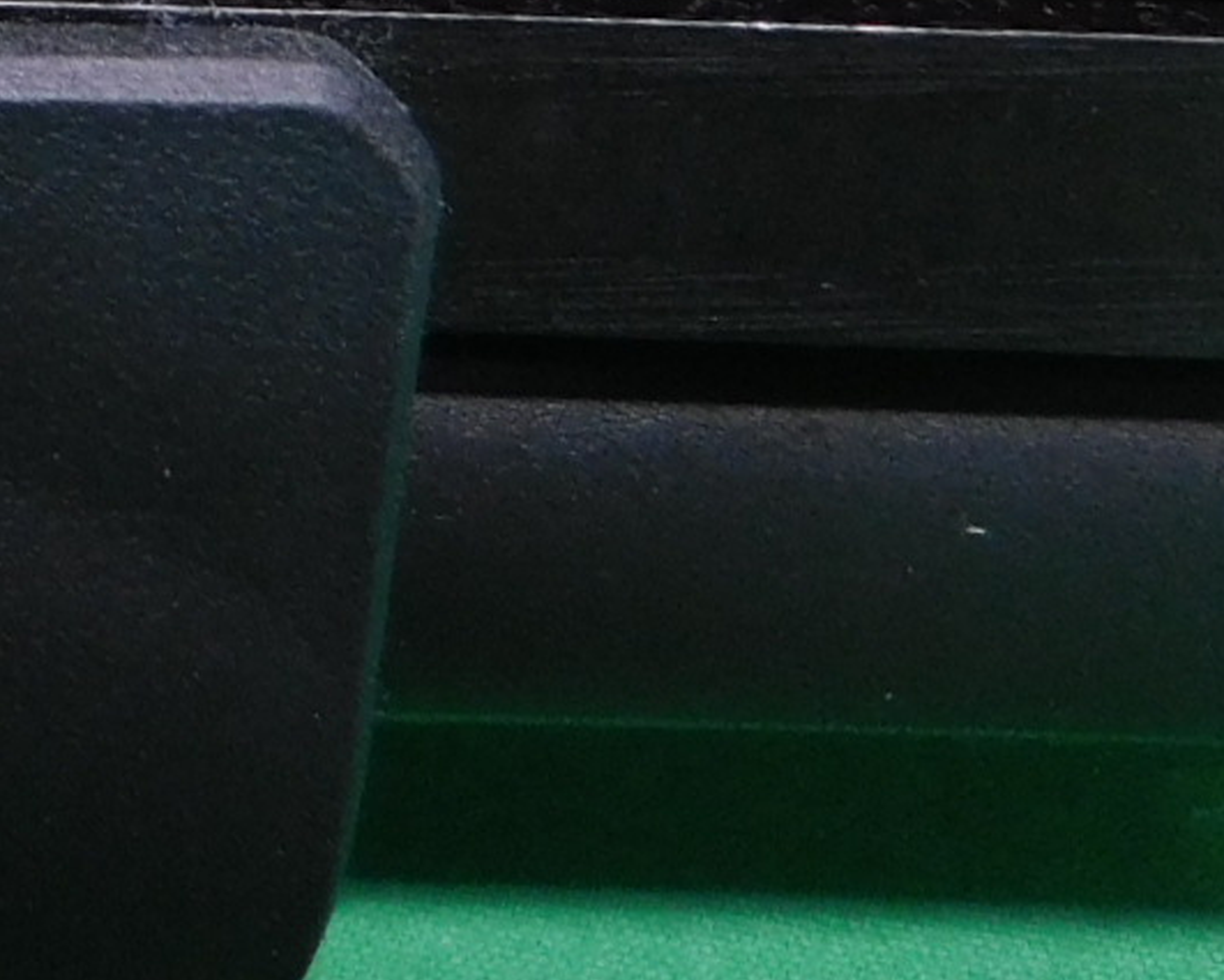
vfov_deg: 14.1
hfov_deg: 16.2
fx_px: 3478
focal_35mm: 96
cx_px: -1111
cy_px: -819
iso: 220
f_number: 3
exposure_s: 1/30
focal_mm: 4
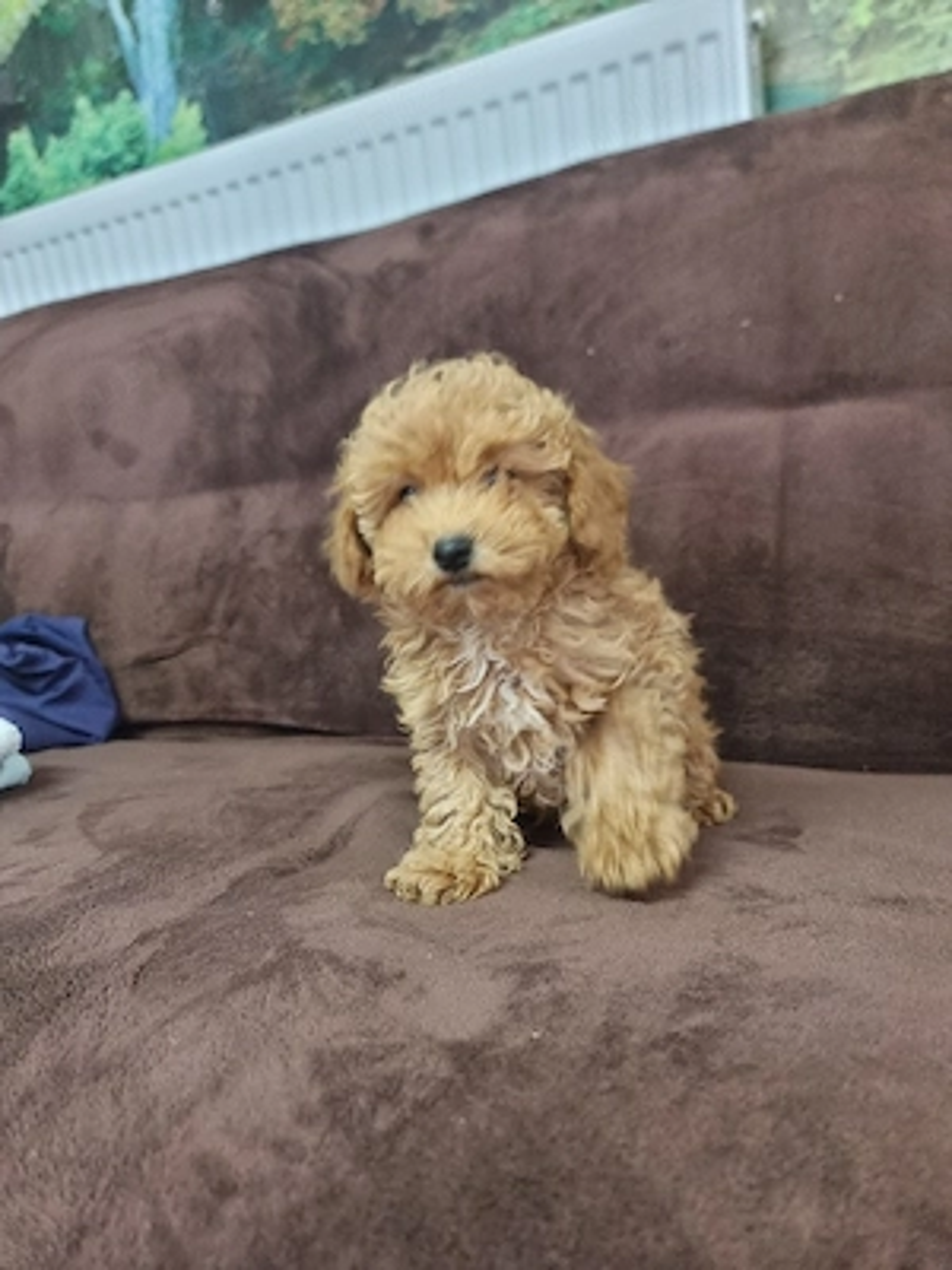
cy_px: 635
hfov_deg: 56.8
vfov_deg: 71.6
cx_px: 476
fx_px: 880
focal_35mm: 24
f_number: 1.8
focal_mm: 6.7
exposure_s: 1/50
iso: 500
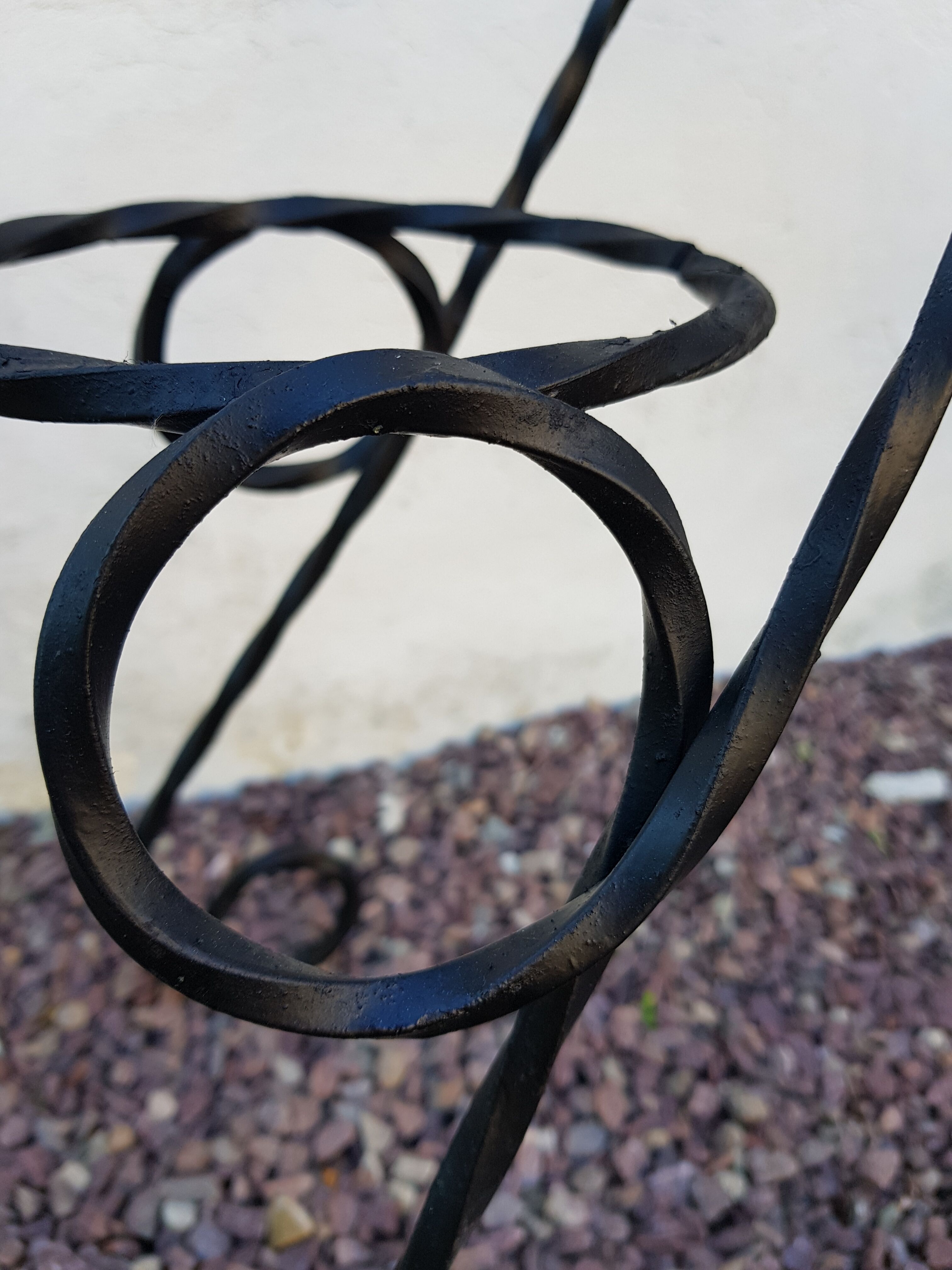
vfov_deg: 67.3
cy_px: 635
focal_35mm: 26
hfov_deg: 53.1
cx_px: 476
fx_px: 953
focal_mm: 4.2
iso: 40
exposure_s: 1/190
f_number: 1.7
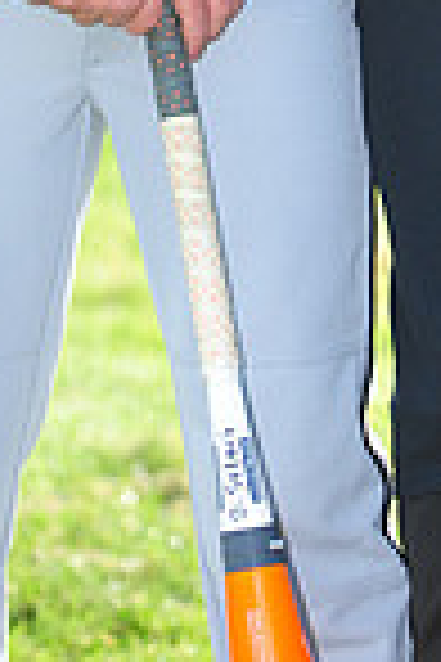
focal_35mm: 514
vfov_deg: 4.0
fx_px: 9444
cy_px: -612
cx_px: 405
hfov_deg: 2.7
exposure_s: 1/800
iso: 400
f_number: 4.5
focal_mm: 130
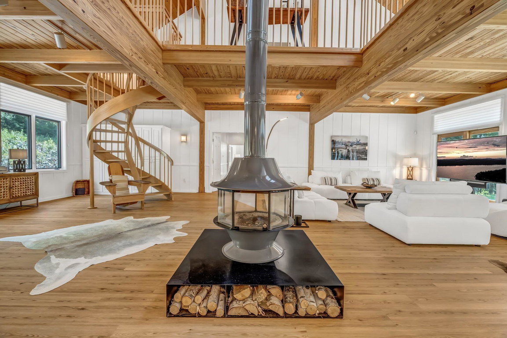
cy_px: 169
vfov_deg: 73.7
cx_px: 254
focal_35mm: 16
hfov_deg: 96.8
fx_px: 225
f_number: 8
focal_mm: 16
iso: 640
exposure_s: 1/10
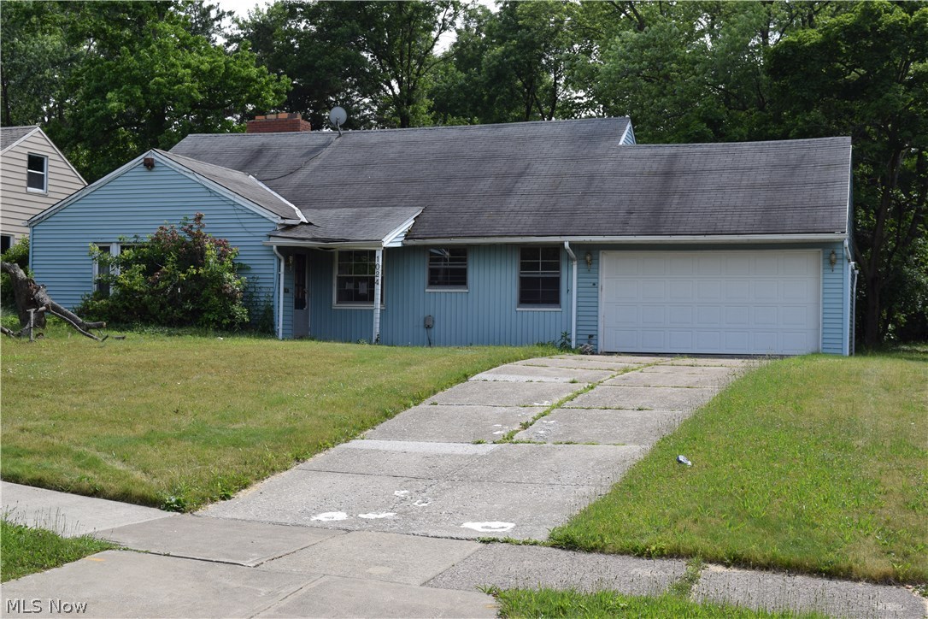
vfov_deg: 28.1
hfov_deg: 41.1
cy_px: 310
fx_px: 1237
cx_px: 464
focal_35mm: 48
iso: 200
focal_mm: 32
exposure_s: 1/250
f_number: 8
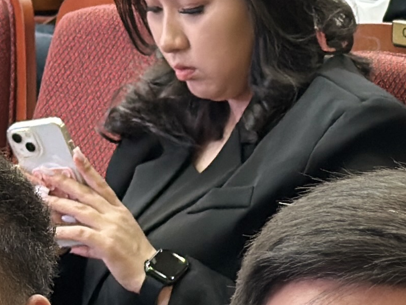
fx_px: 2862
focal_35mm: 244
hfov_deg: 8.0
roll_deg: +0.2
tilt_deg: -13.0
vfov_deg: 6.0
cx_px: 531
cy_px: 419
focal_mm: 6.86
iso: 200
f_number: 1.78
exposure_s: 1/60
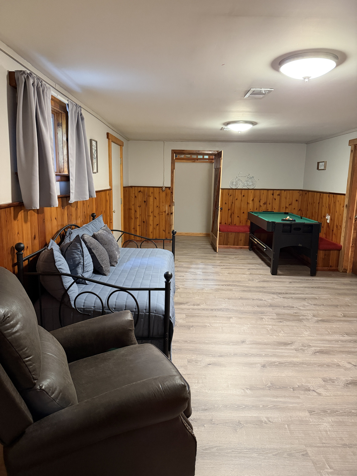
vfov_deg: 71.6
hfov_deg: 56.8
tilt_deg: -9.5
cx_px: 178
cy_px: 238
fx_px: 330
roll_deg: -1.1
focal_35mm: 24
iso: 640
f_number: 1.78
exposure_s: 1/60
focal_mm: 6.76
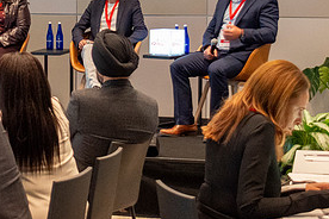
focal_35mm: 112
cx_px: -4
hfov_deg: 17.8
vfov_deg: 12.1
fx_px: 1023
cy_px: 14
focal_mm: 35
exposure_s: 1/100
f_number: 4.5
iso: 3200
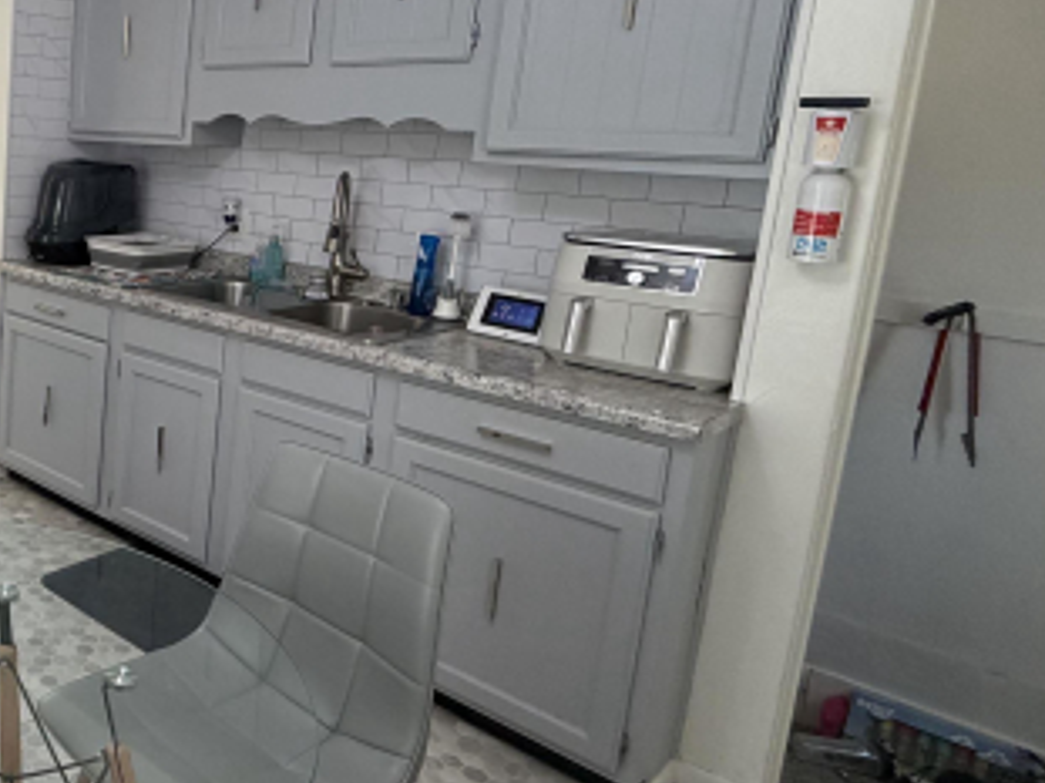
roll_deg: -1.1
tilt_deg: -8.9
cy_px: 262
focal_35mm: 30
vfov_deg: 46.1
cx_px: -55
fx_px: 905
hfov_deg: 47.1
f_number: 2.2
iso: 200
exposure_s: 1/120
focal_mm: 2.22
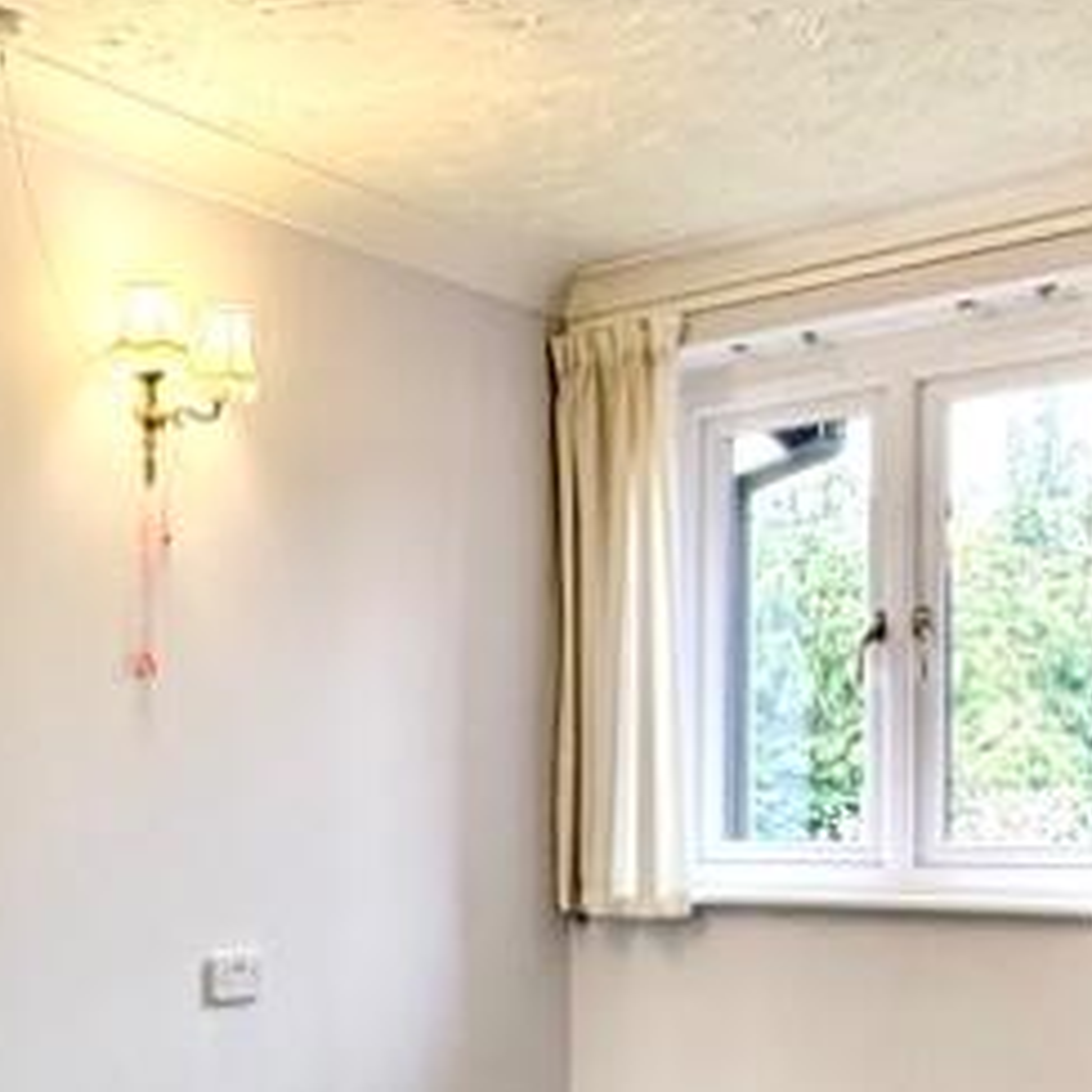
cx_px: -31
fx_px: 1856
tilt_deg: -0.4
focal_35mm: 52
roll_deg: +0.1
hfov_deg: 30.2
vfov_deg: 32.1
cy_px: 832
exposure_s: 1/99
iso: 160
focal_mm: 2.22
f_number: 2.2
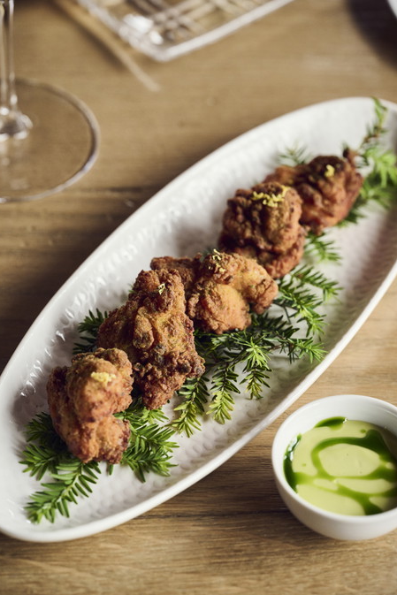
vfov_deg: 17.5
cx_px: 195
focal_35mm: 117
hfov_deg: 11.7
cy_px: 317
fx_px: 1934
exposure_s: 1/125
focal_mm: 105
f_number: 4.5
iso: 1600
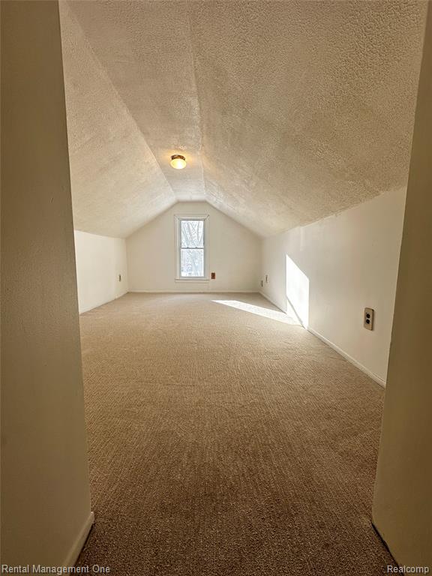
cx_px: 216
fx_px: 233
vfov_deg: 102.1
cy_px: 288
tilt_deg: -6.9
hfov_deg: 85.7
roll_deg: -1.5
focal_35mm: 14
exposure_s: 1/202
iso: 40
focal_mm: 2.22
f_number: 2.2
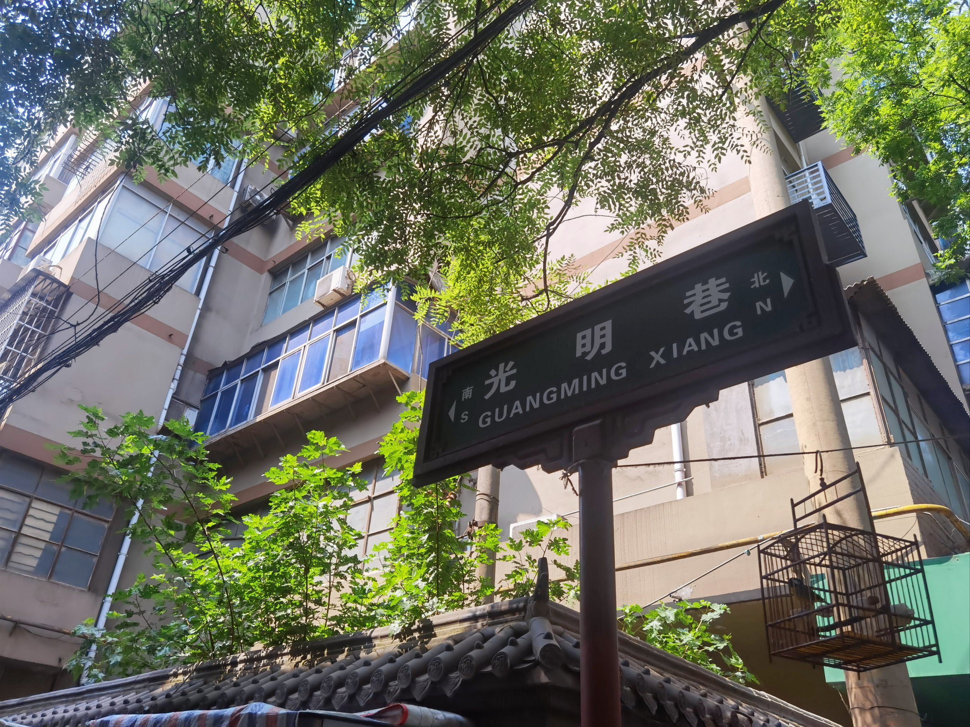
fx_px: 757
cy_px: 364
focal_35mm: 27
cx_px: 485
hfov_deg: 65.3
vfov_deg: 51.4
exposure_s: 1/1667
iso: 50
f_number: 1.9
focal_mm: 6.71
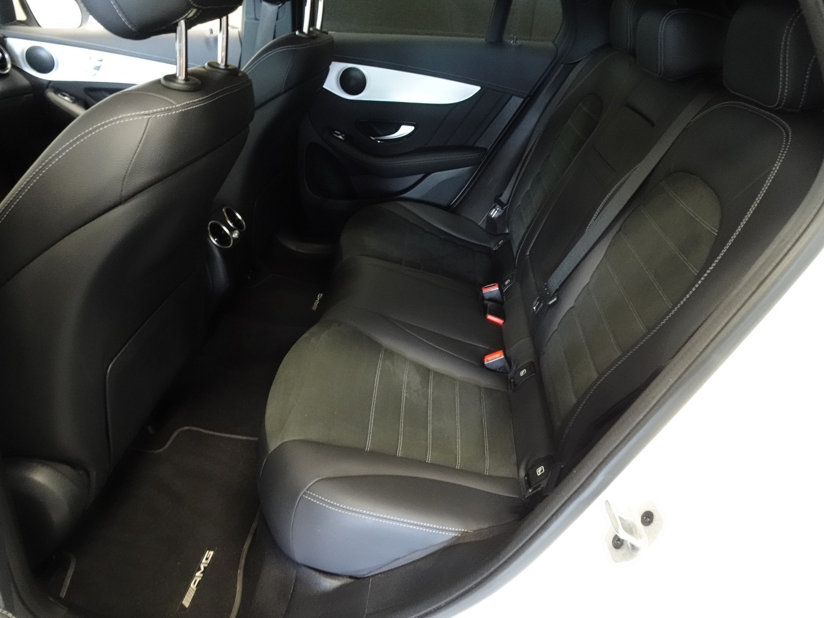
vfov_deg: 56.8
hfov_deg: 71.6
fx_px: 571
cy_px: 309
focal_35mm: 24
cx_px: 412
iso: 800
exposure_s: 1/8
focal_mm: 4.25
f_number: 3.5
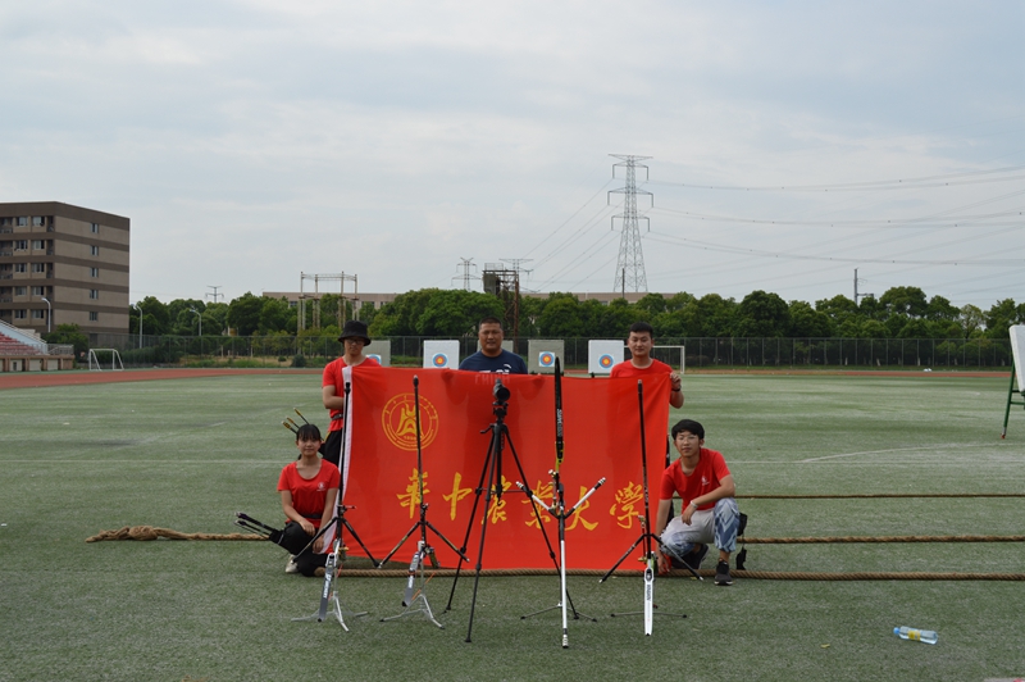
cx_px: 512
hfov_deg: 49.6
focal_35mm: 39
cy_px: 341
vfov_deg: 34.2
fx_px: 1109
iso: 100
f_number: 7.1
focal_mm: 26
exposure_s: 1/200
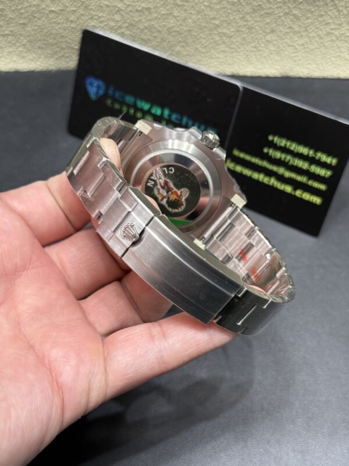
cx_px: 174
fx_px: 645
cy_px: 233
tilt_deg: -54.9
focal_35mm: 48
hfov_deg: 30.3
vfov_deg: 39.7
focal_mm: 6.76
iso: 64
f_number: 1.78
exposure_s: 1/50
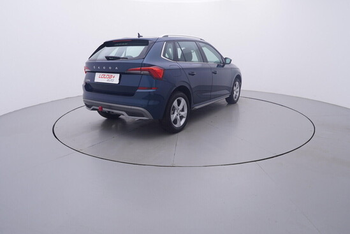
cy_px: 117
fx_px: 219
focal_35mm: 22
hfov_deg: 77.3
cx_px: 175
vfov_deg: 56.2
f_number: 5
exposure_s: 1/80
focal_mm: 15
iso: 200
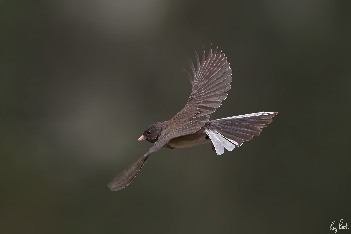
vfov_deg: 3.3
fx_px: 4095
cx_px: 176
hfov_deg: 4.9
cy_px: 117
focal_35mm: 420
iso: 2500
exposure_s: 1/5000
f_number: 5.6
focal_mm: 420
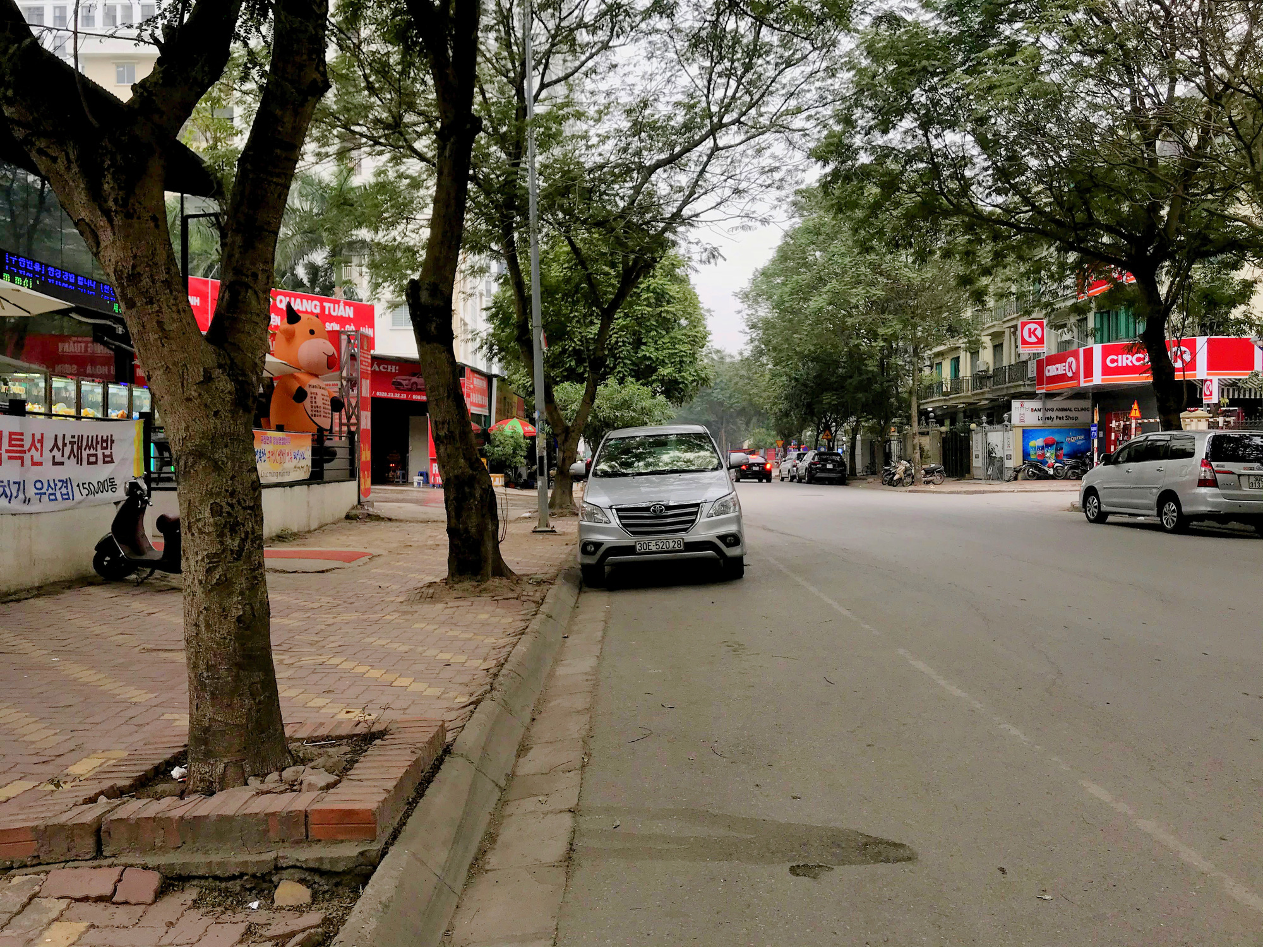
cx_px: 632
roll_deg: +0.6
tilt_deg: +0.4
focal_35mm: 28
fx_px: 1022
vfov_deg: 49.7
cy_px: 474
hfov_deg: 63.4
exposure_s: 1/188
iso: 20
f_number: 1.8
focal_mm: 3.99
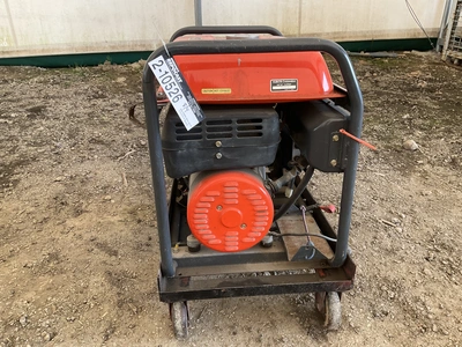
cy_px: 174
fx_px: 387
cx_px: 231
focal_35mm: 29
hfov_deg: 61.7
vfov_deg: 48.2
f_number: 1.8
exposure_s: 1/122
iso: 40
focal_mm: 3
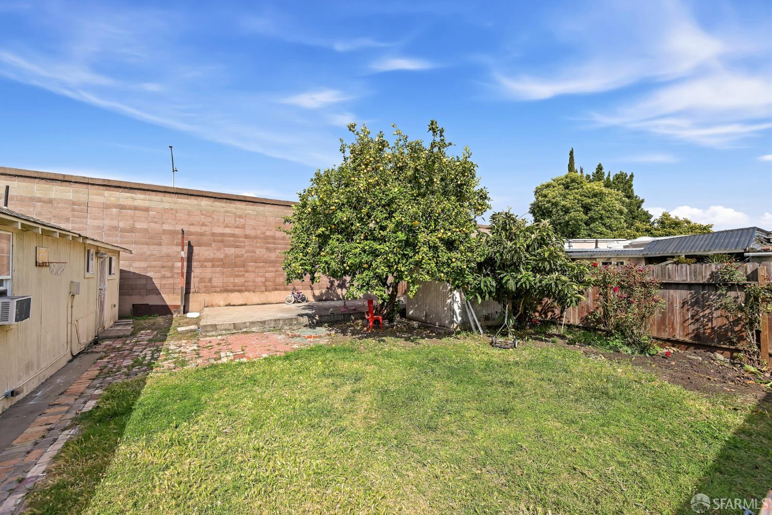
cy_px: 258
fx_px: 300
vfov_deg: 81.2
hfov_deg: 104.3
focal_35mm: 14
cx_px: 386
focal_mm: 14
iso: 64
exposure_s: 1/125
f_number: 8
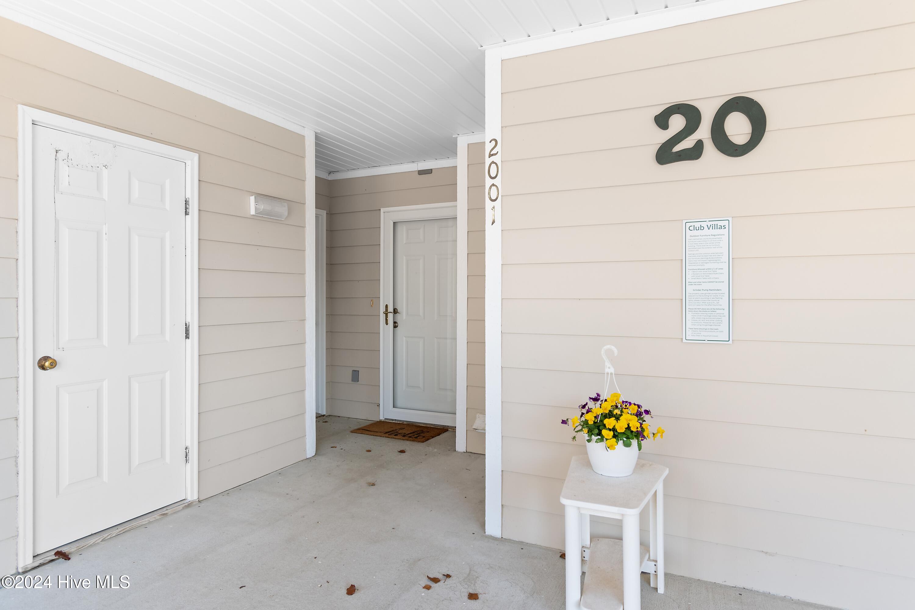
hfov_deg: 81.2
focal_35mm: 21
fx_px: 534
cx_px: 458
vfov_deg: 59.5
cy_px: 305
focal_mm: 14
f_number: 5
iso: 100
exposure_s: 1/15
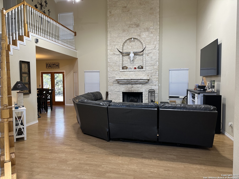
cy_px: 90
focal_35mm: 24
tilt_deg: -3.4
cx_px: 120
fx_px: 166
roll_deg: +0.2
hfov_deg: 71.6
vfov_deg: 56.8
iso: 250
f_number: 1.78
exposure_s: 1/60
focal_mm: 6.86
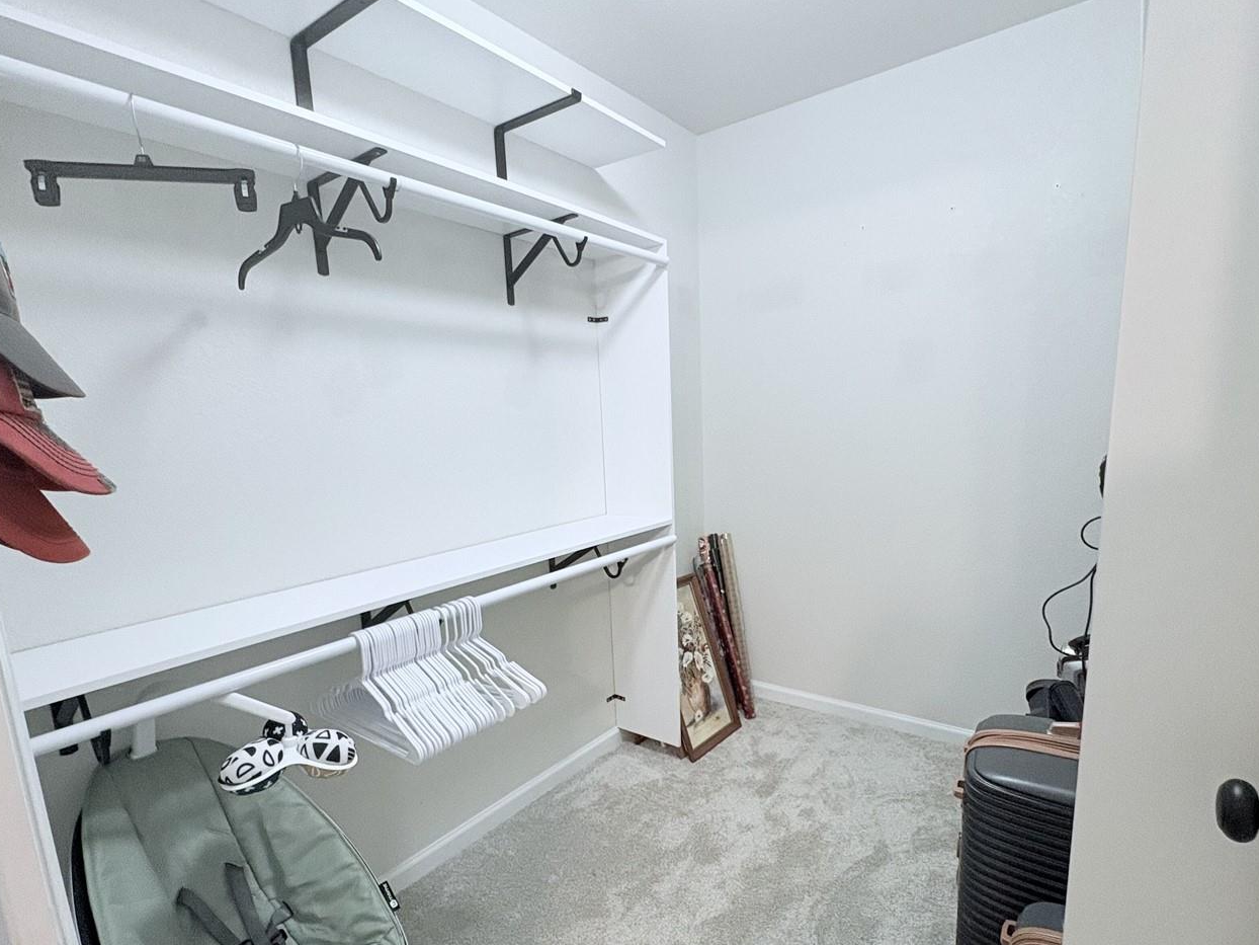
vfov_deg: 71.2
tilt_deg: -10.4
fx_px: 655
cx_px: 623
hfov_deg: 87.8
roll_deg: +2.6
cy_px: 540
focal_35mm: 18
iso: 320
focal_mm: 2.22
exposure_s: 1/60
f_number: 2.2
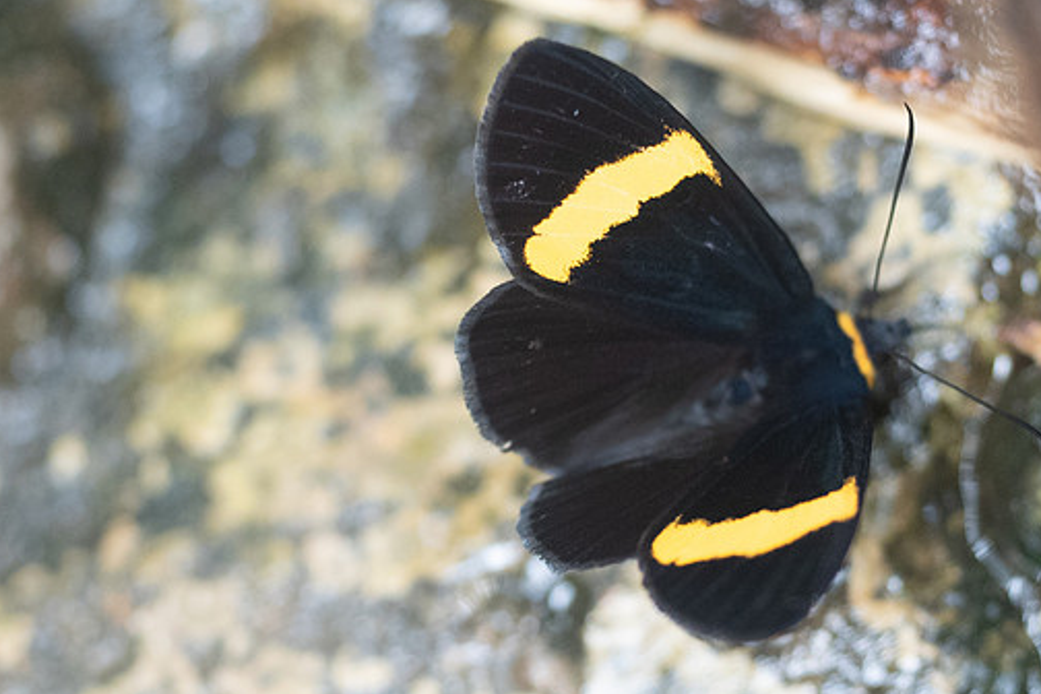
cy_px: 267
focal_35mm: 404
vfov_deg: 3.4
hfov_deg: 5.1
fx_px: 11681
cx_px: 591
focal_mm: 150
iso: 1600
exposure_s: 1/80
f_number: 3.5
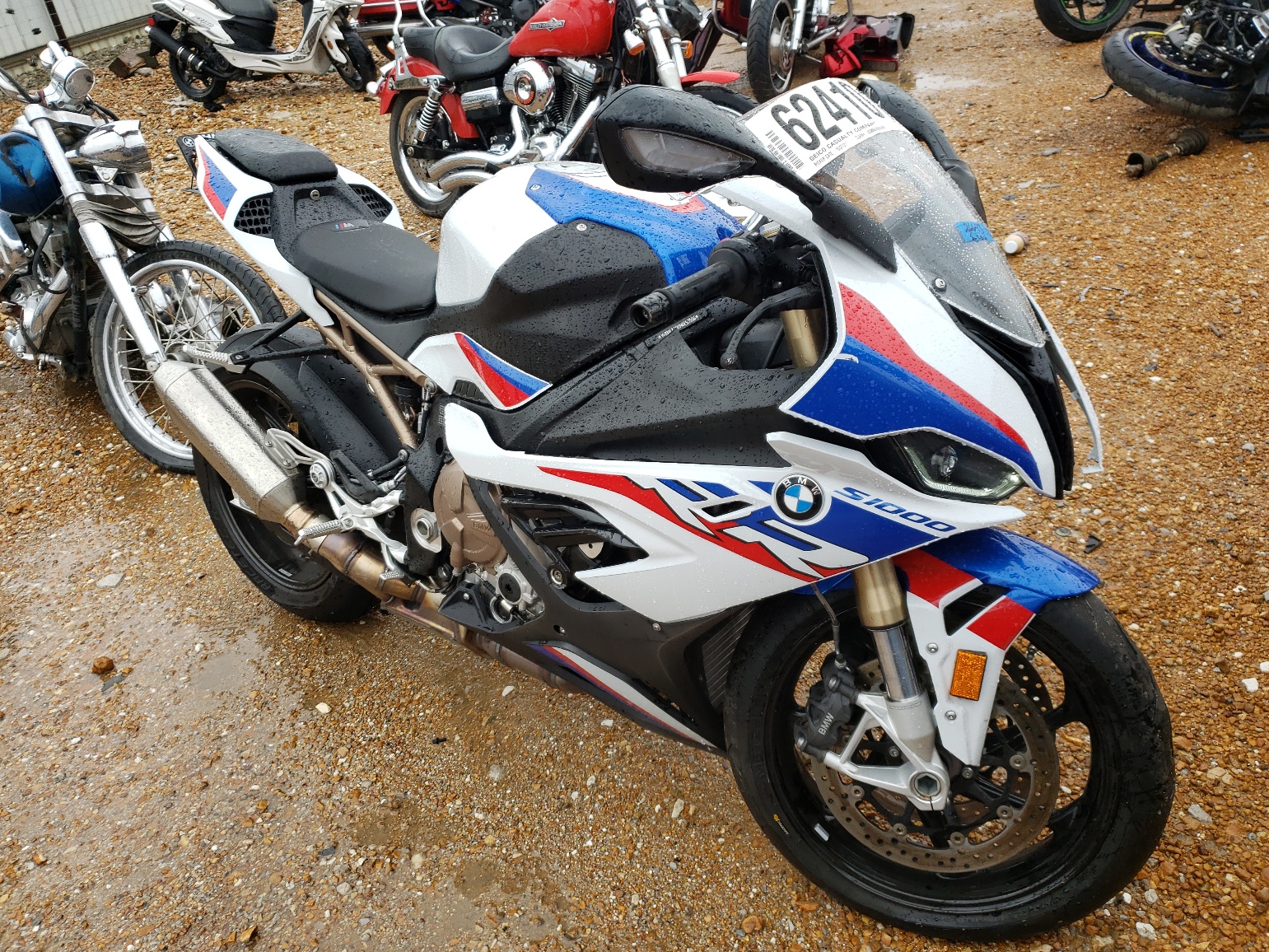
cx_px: 654
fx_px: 990
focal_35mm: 27
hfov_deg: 65.3
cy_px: 481
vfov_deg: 51.4
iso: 50
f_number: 1.5
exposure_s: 1/270
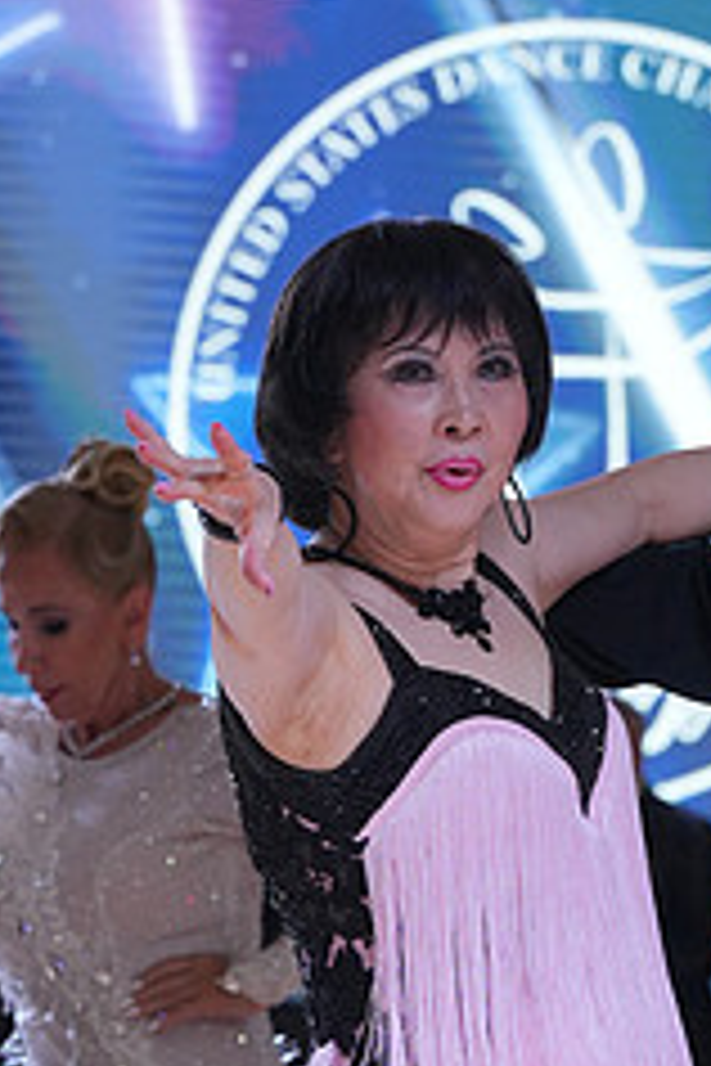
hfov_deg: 4.8
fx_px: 8561
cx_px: 425
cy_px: 1264
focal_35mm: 289
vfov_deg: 7.1
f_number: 7.1
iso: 2000
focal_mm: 118
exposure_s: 1/400
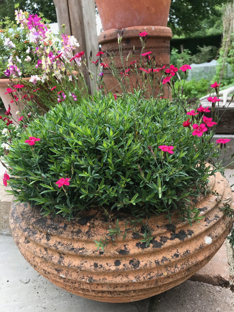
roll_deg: +5.1
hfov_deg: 49.7
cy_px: 156
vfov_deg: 63.4
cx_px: 117
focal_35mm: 28
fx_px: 252
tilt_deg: -19.2
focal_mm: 3.99
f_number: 1.8
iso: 20
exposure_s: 1/277
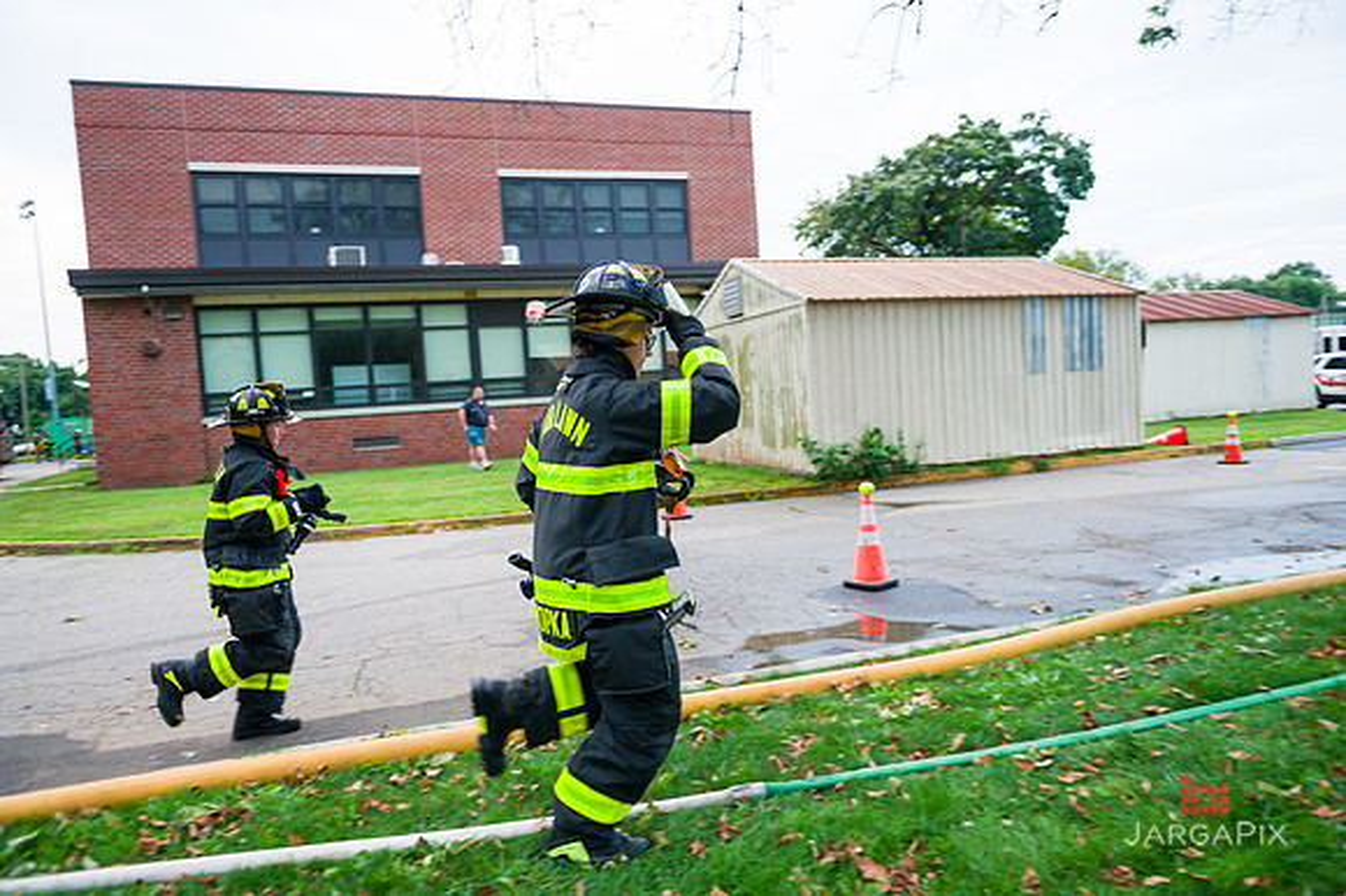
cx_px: 673
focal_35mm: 24
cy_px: 448
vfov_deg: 53.1
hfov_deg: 73.8
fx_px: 897
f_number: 3.2
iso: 1000
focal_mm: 24
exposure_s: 1/200
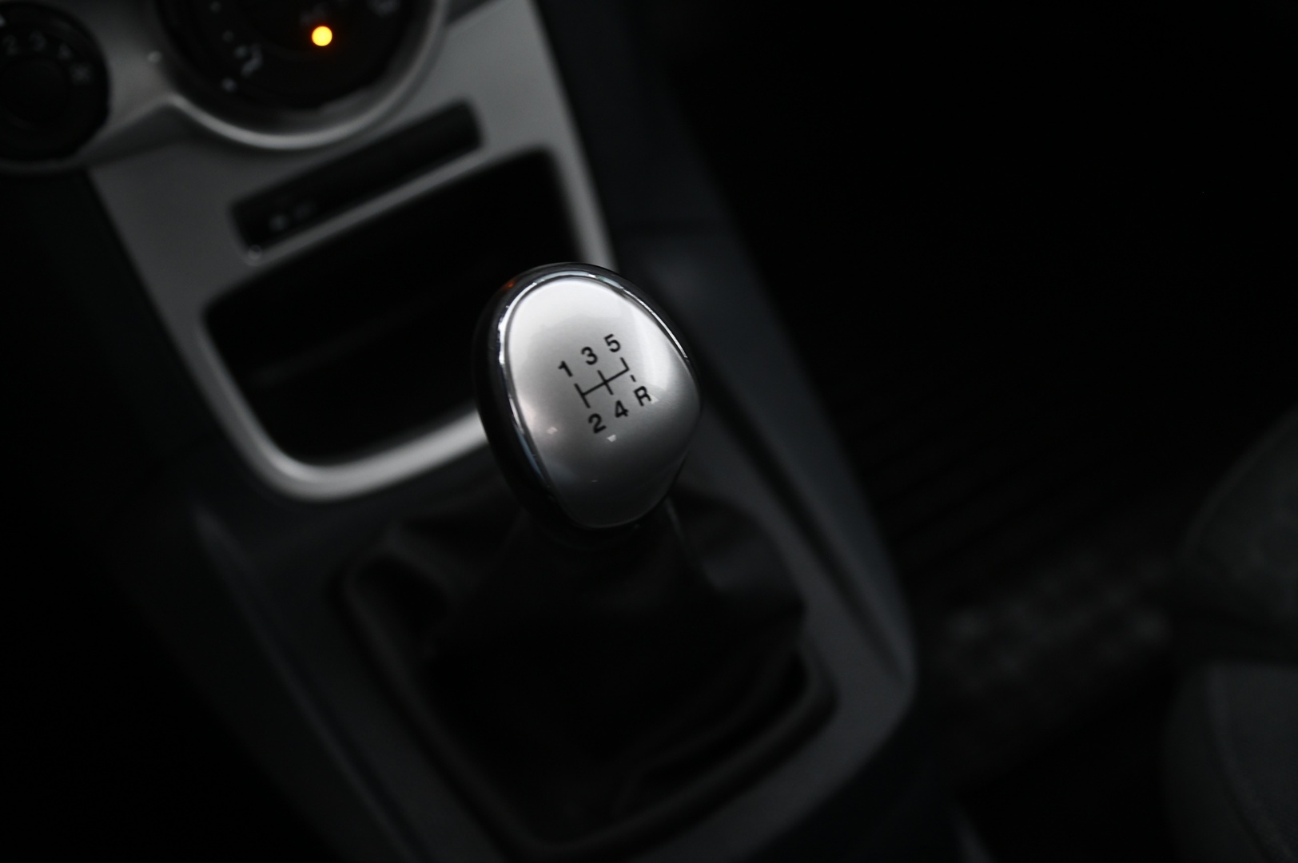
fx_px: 1873
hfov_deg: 38.2
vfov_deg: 25.9
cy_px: 432
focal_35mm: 52
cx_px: 649
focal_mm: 52
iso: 2000
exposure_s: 1/25
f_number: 4
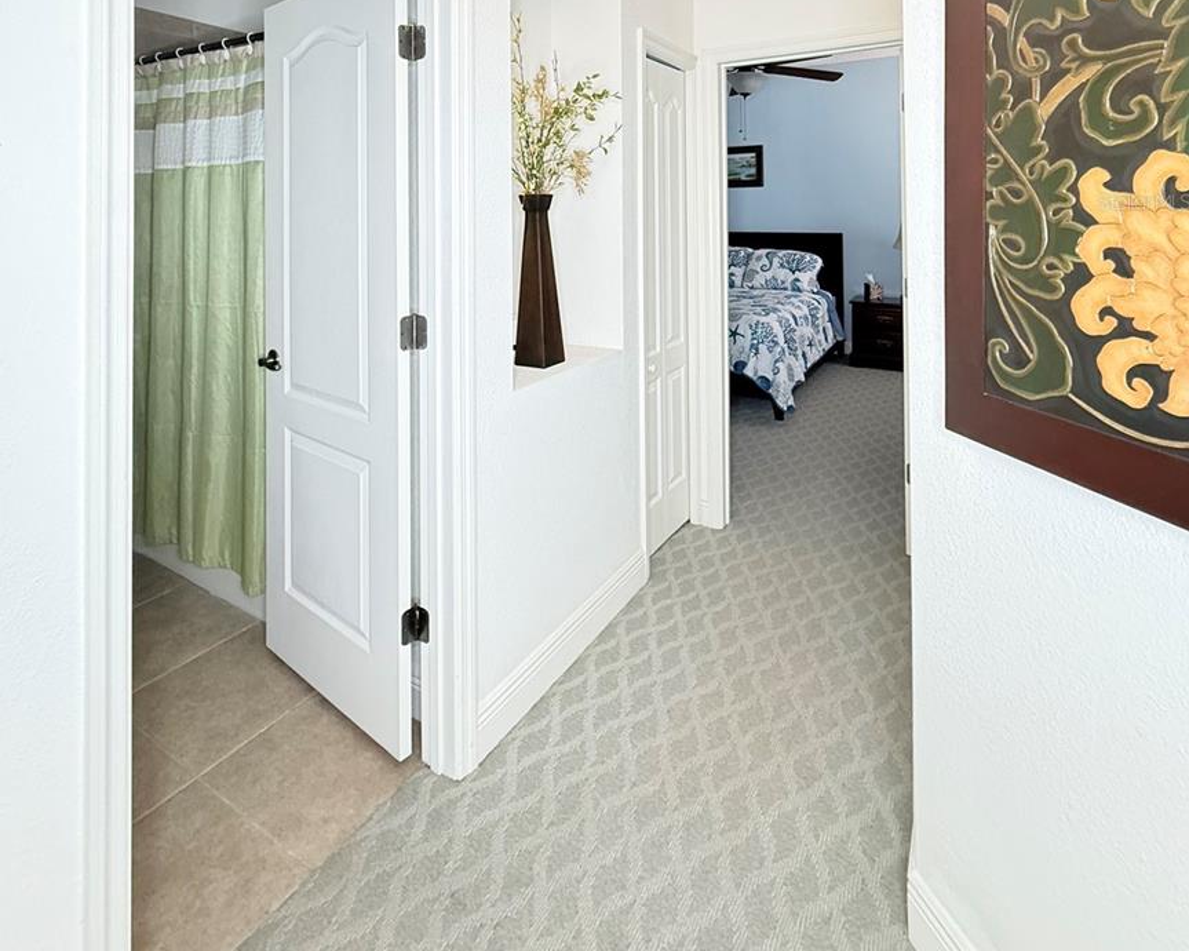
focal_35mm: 19
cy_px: 201
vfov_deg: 65.0
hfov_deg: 83.3
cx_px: 576
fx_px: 668
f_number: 2.2
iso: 400
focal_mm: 2.22
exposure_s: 1/60
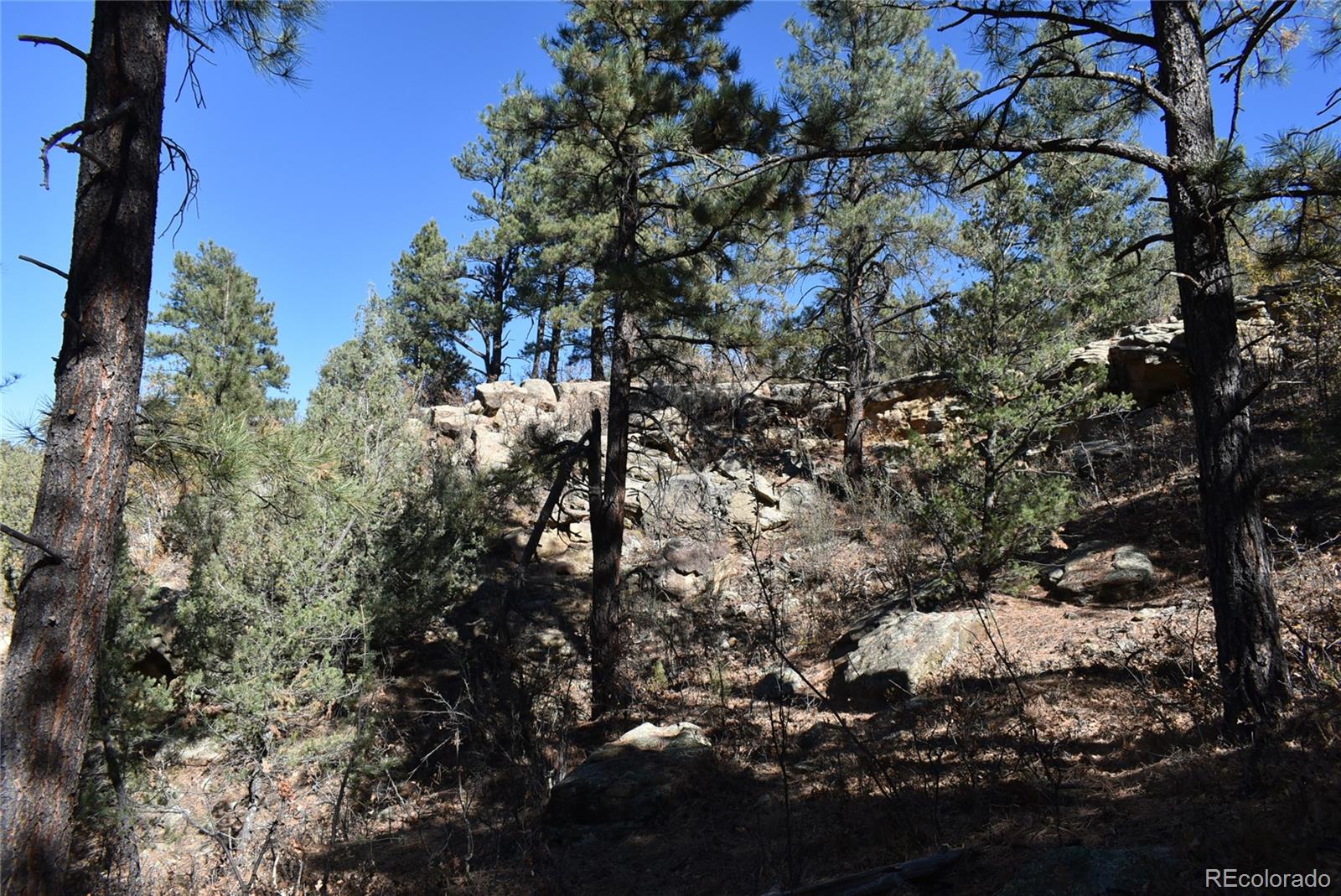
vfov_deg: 48.0
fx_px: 1006
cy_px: 448
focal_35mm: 27
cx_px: 670
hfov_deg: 67.3
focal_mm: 18
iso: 160
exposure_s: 1/250
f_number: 8
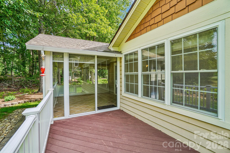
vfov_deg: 77.3
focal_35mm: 15
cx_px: 115
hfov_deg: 100.4
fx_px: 96
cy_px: 76
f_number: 8
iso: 100
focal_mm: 10
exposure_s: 1/40
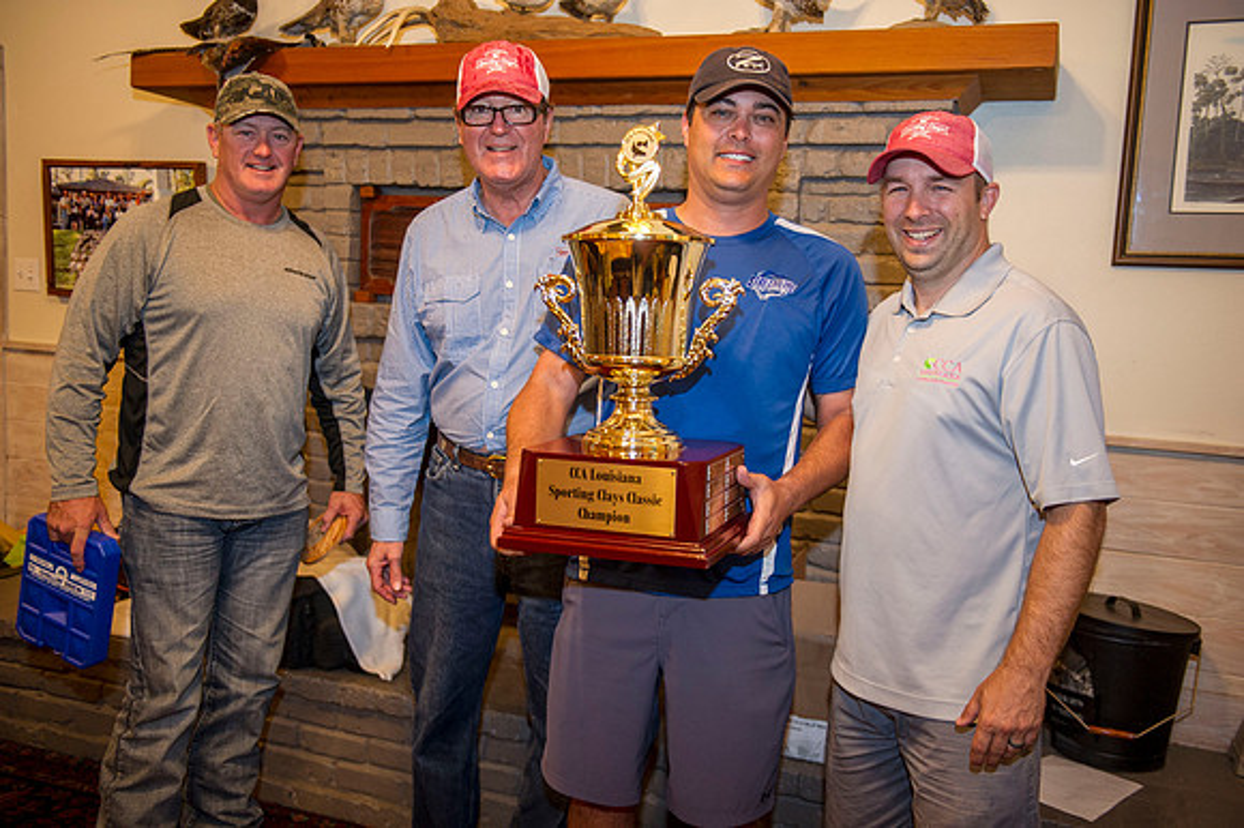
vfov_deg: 38.8
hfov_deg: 55.8
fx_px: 1174
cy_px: 414
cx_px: 622
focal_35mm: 34
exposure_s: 1/100
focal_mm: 34
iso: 1600
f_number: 2.8
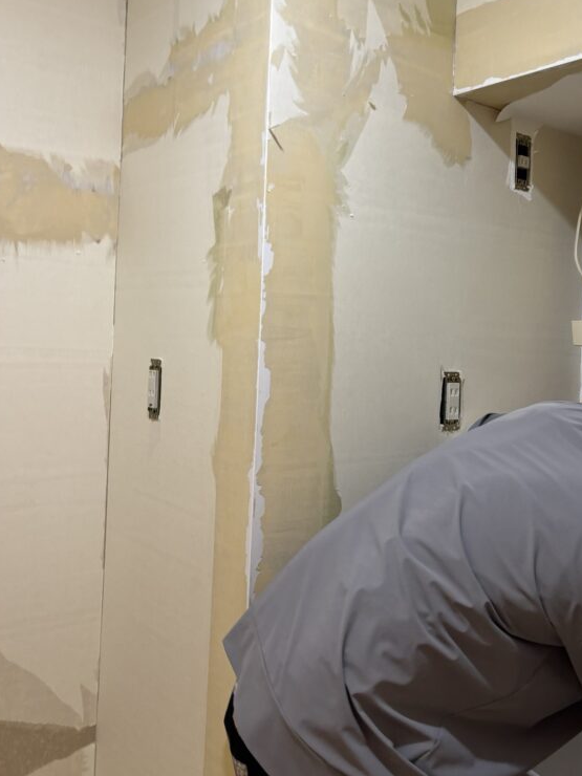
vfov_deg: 51.1
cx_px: 392
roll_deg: -2.5
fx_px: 807
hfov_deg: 39.2
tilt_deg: +2.6
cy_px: 323
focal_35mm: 36
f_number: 1.6
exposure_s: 1/50
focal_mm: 5.96
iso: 125
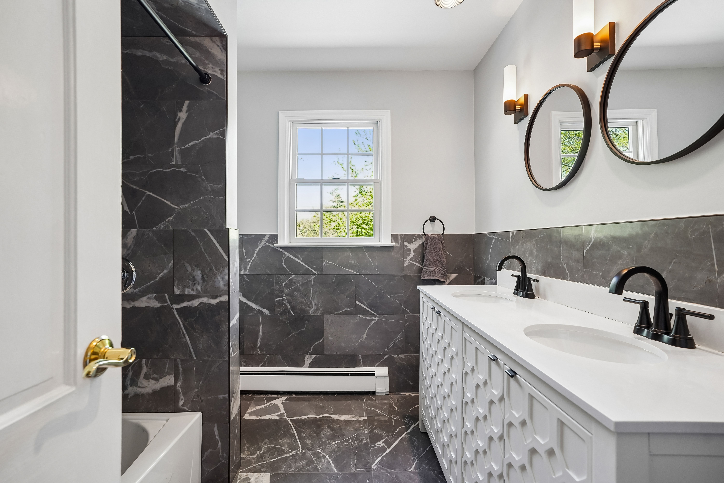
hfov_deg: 96.7
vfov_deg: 73.7
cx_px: 362
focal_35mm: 16
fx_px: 322
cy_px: 242
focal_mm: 16
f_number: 5.6
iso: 400
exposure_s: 1/20
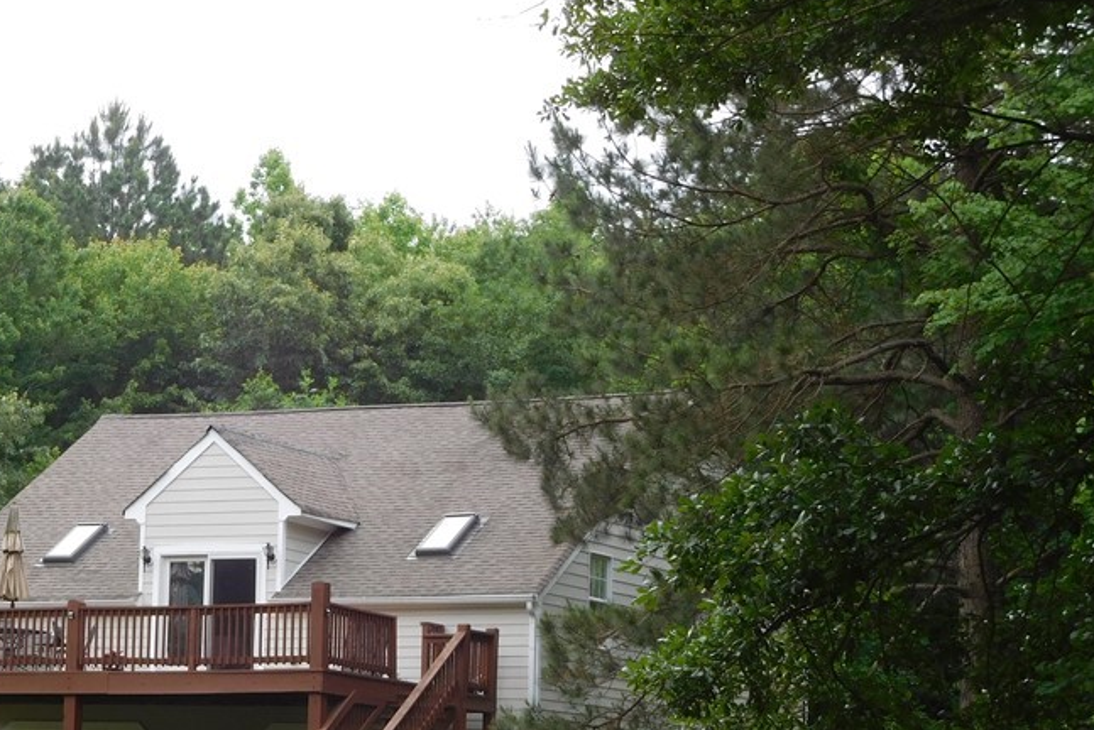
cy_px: 515
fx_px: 3101
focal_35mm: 102
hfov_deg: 19.9
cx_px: 272
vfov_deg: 13.4
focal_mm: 11.1
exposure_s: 1/320
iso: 125
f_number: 4.4
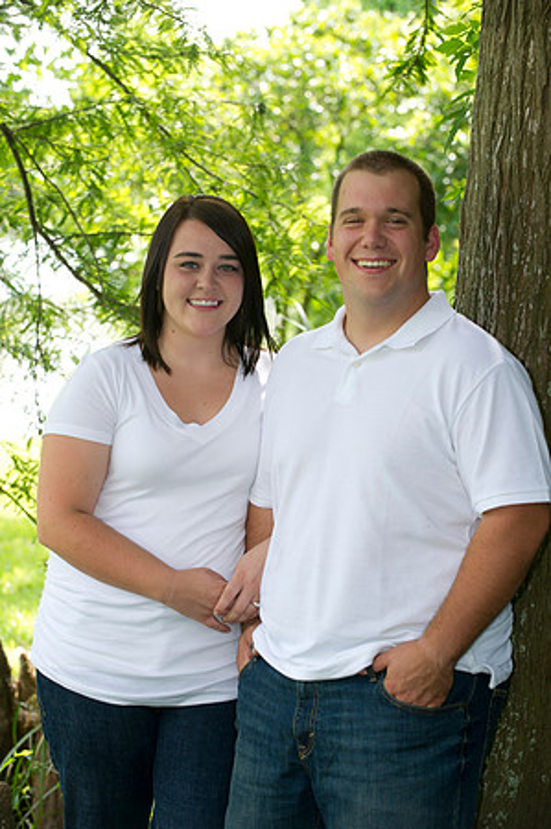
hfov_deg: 13.0
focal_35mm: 105
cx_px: 276
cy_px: 414
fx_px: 2416
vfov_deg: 19.5
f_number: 5
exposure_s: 1/100
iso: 320
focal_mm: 105
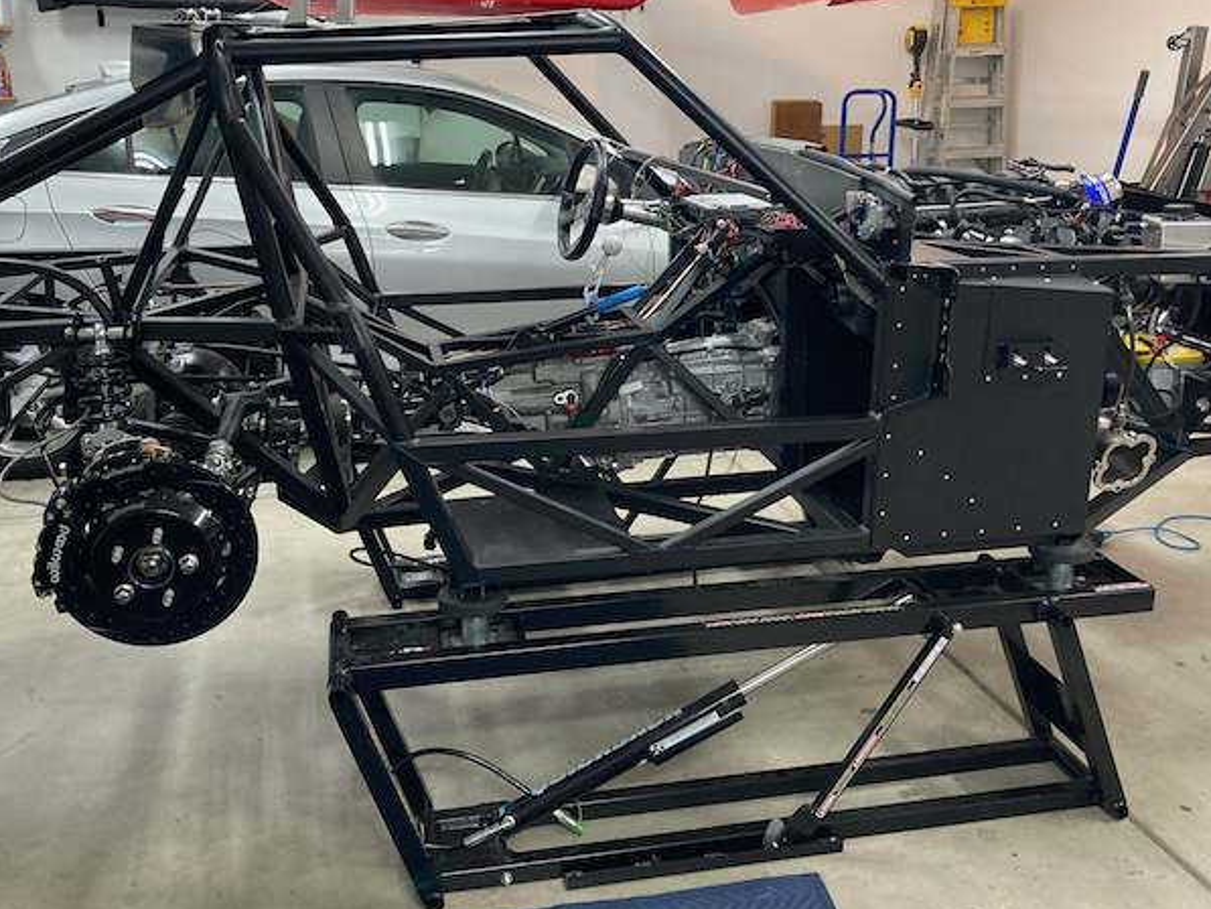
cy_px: 335
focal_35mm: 36
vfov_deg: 39.4
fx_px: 1260
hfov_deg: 51.3
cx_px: 631
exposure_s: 1/60
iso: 125
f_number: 1.8
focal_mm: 3.99
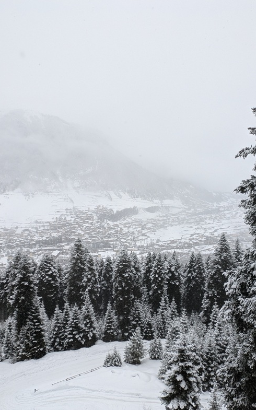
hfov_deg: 46.0
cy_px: 204
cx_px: 136
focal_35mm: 27
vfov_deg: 68.4
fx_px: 302
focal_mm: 5.43
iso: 73
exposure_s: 1/1420
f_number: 1.89
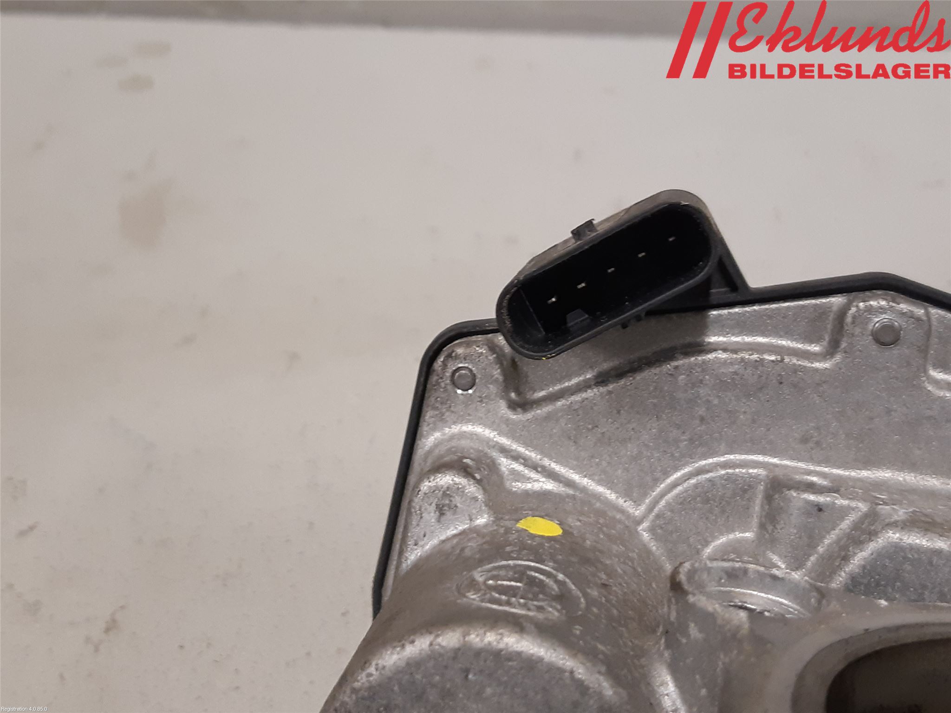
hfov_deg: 67.3
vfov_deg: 53.1
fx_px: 714
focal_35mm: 26
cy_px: 356
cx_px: 476
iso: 160
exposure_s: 1/50
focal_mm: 3.93
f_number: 1.7
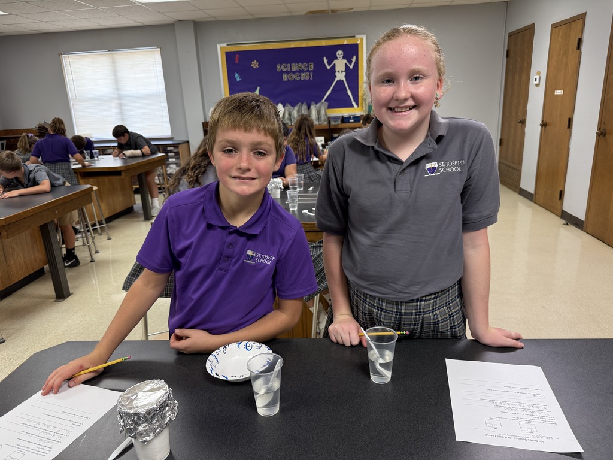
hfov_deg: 71.6
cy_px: 230
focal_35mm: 24
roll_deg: +2.6
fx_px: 425
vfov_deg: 56.8
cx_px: 306
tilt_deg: -16.2
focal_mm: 6.76
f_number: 1.78
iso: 160
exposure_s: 1/60
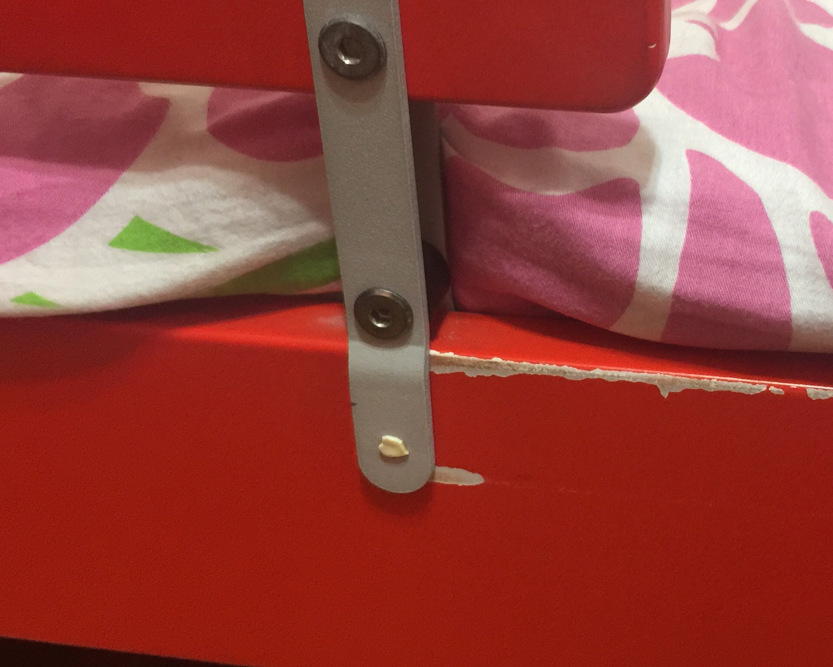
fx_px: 1183
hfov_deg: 37.7
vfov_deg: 31.3
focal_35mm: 48
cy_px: 250
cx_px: 634
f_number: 2.2
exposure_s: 1/10
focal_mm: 4.15
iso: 125
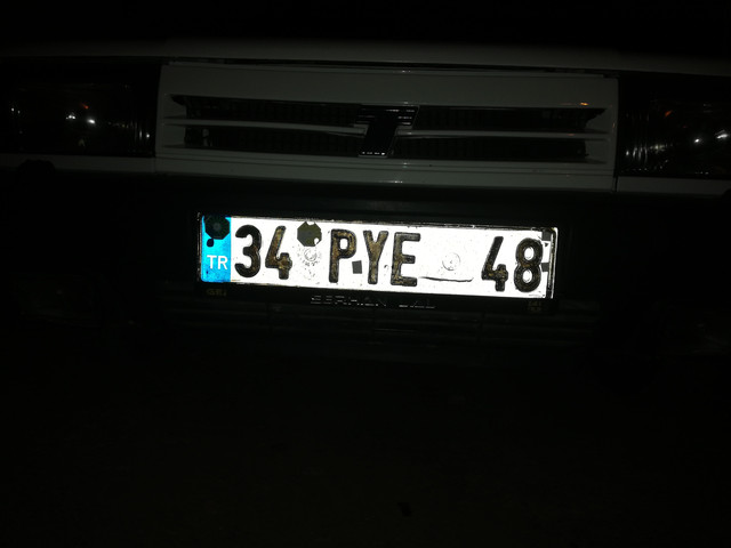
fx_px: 570
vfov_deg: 51.4
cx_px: 366
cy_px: 274
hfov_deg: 65.3
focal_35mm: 27
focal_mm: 3.81
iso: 80
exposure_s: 1/50
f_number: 2.2
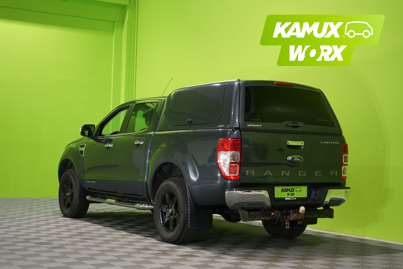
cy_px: 134
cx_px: 202
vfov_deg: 23.4
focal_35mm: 58
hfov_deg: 34.5
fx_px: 649
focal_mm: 58
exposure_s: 1/30
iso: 800
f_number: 5.6
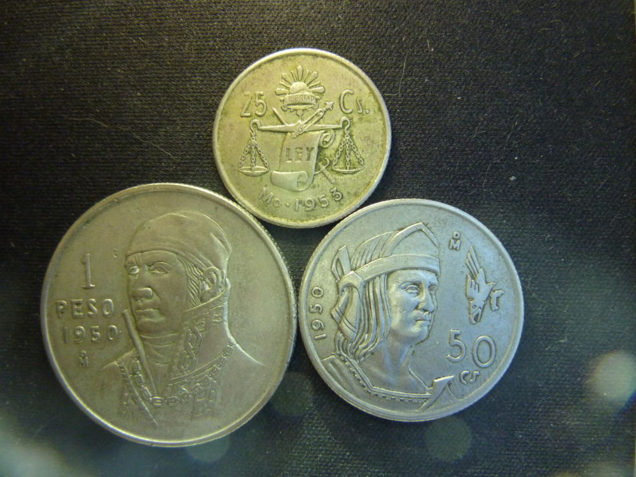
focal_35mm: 25
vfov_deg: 54.9
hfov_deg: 69.4
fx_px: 459
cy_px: 238
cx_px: 318
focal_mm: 4.1
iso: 400
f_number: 3.3
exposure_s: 1/6
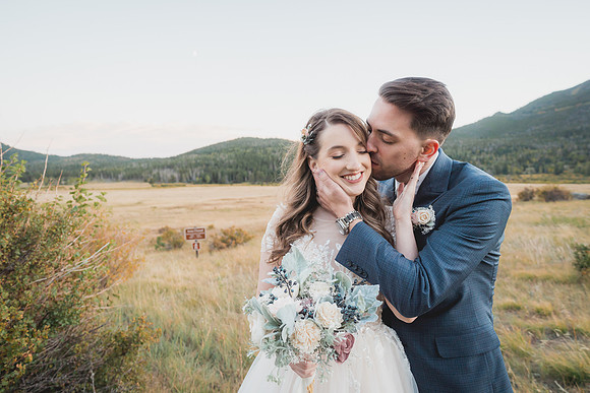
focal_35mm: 20
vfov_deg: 61.2
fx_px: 333
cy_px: 196
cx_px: 295
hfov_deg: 83.1
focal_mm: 18
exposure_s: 1/125
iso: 400
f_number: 2.8
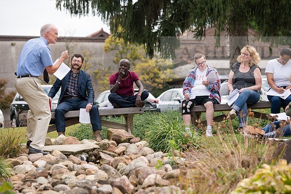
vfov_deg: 11.2
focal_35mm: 122
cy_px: 97
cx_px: 146
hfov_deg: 16.8
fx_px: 986
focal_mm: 122
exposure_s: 1/400
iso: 125
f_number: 4.5
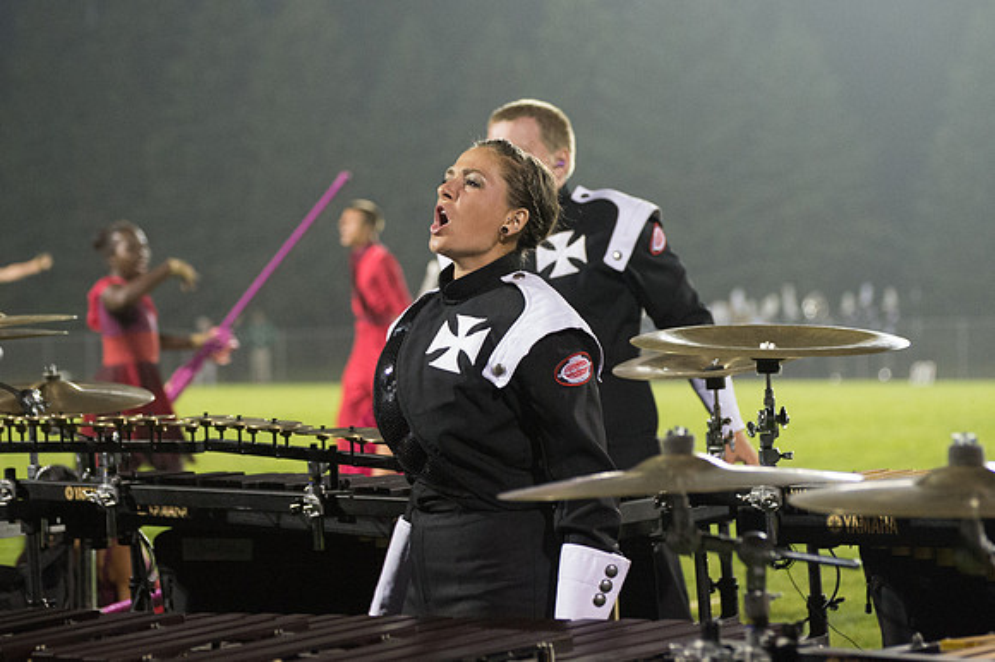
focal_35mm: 152
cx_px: 483
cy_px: 275
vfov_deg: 9.0
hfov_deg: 13.5
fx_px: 4197
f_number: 4.8
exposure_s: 1/160
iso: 8000
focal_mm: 112
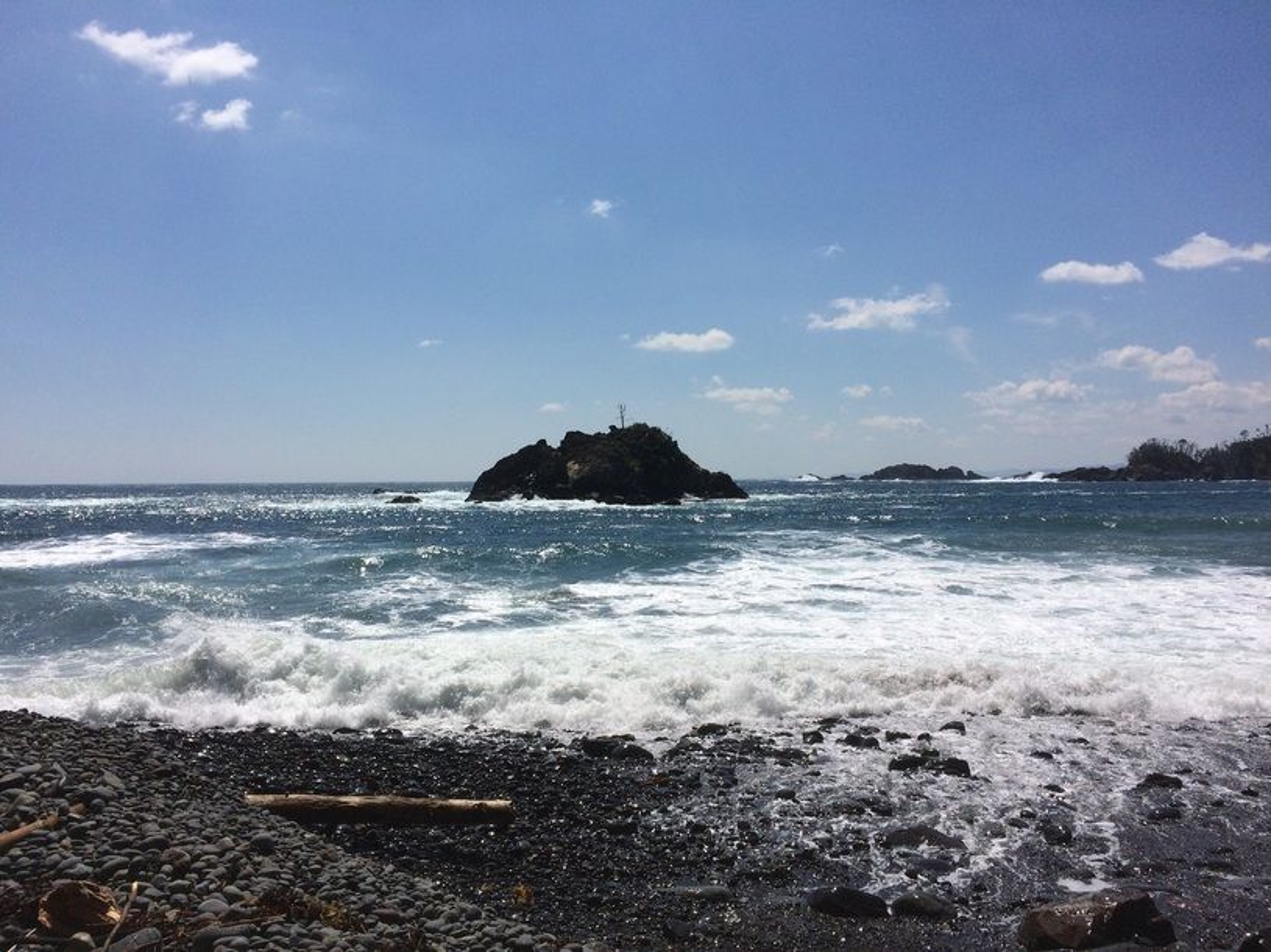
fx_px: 1065
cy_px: 476
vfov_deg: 48.2
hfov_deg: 61.7
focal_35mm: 29
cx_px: 636
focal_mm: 4.15
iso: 32
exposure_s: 1/8264
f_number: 2.2
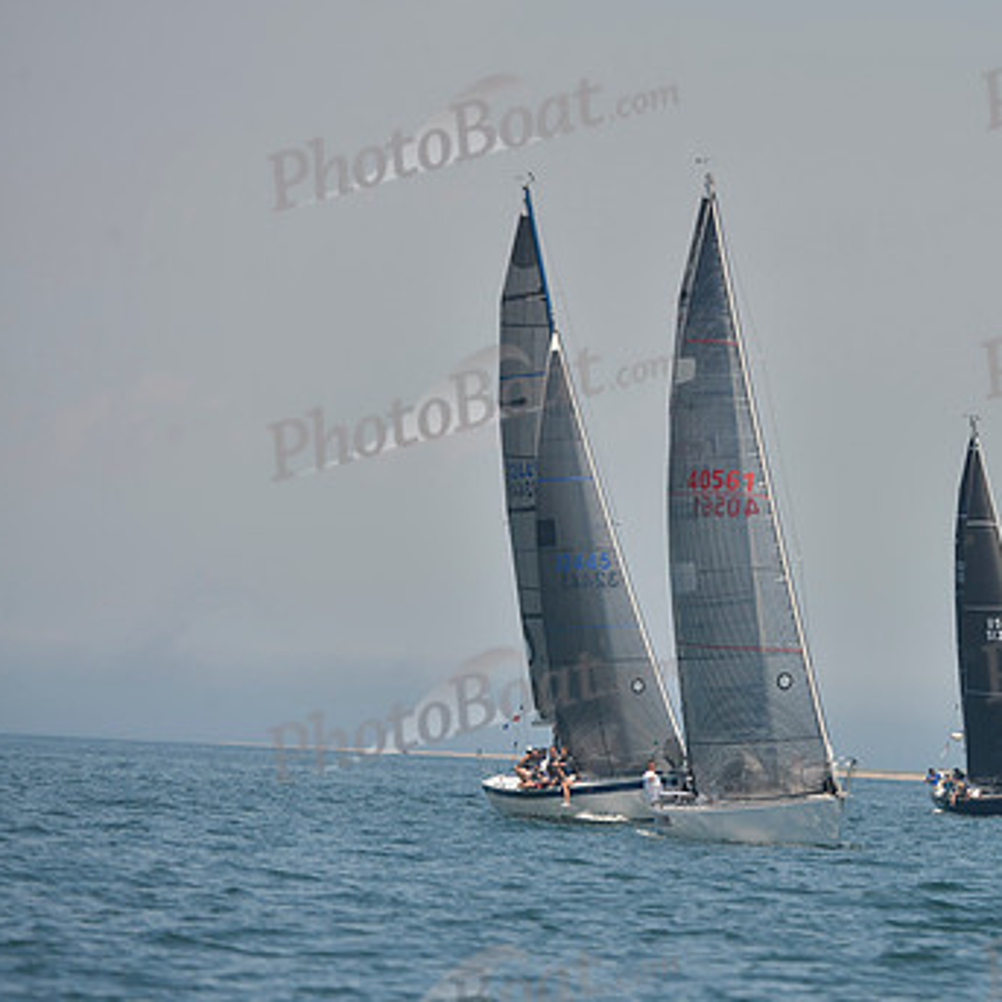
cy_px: 516
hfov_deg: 3.6
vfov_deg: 3.6
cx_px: 833
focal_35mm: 489
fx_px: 16014
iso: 200
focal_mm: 340
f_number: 6.3
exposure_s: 1/1250
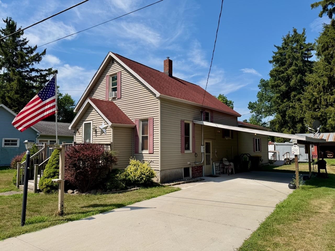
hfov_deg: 71.6
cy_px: 126
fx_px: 232
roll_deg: +1.0
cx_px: 168
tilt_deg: +5.4
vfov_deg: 56.8
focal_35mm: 24
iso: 80
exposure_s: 1/6173
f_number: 1.78
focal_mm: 6.76
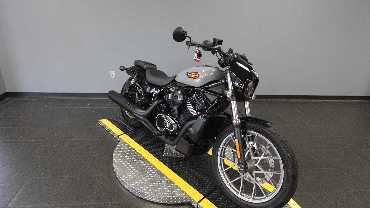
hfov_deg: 83.8
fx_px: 206
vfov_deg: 53.5
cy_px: 95
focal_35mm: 21
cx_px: 185
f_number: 2
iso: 640
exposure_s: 1/80
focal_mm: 7.6
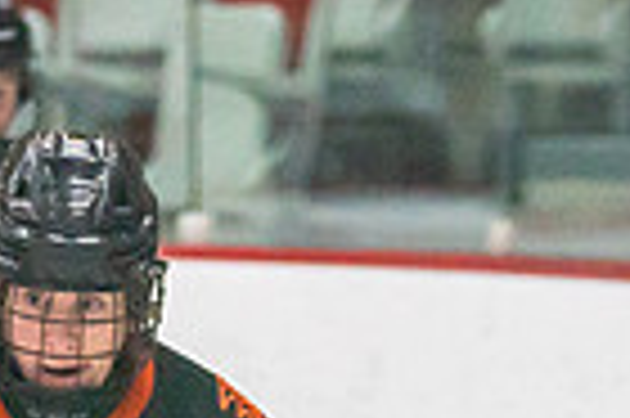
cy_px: 916
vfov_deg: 1.9
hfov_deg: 2.9
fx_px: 12410
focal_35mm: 710
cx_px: 103
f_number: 2.8
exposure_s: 1/1250
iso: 3200
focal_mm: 113
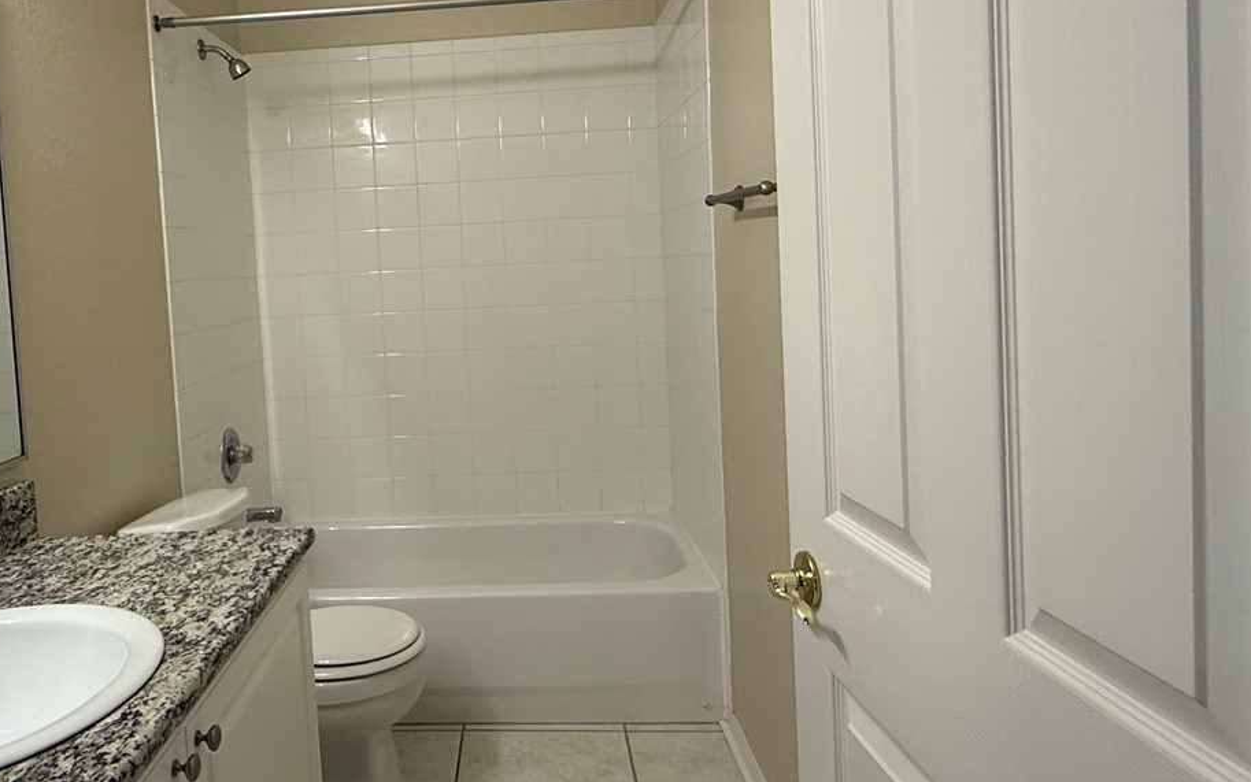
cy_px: 314
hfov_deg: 69.2
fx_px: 887
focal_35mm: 26
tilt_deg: -2.3
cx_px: 460
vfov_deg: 47.3
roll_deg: +2.5
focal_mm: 2.22
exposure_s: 1/120
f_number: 2.2
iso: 160
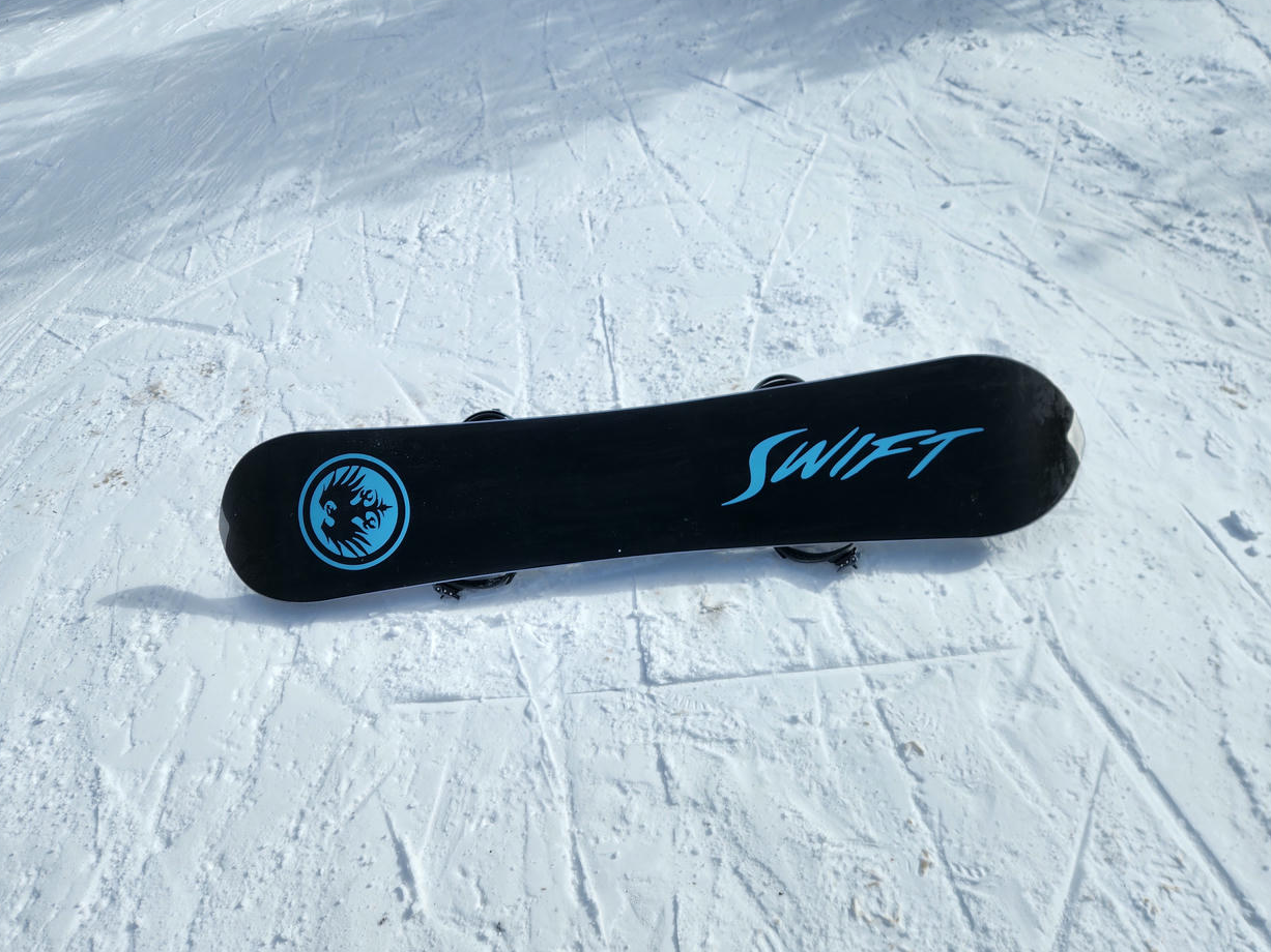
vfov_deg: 56.8
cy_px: 481
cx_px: 647
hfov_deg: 71.6
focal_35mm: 24
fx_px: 881
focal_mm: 5.4
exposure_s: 1/2760
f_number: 1.8
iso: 20
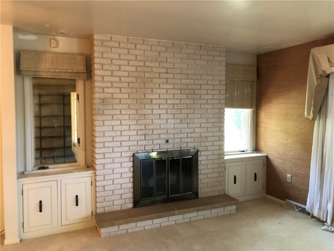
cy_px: 126
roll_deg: +0.7
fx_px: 270
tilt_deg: -3.7
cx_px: 167
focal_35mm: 28
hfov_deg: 63.4
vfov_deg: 49.7
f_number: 1.8
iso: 64
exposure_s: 1/15
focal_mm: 3.99
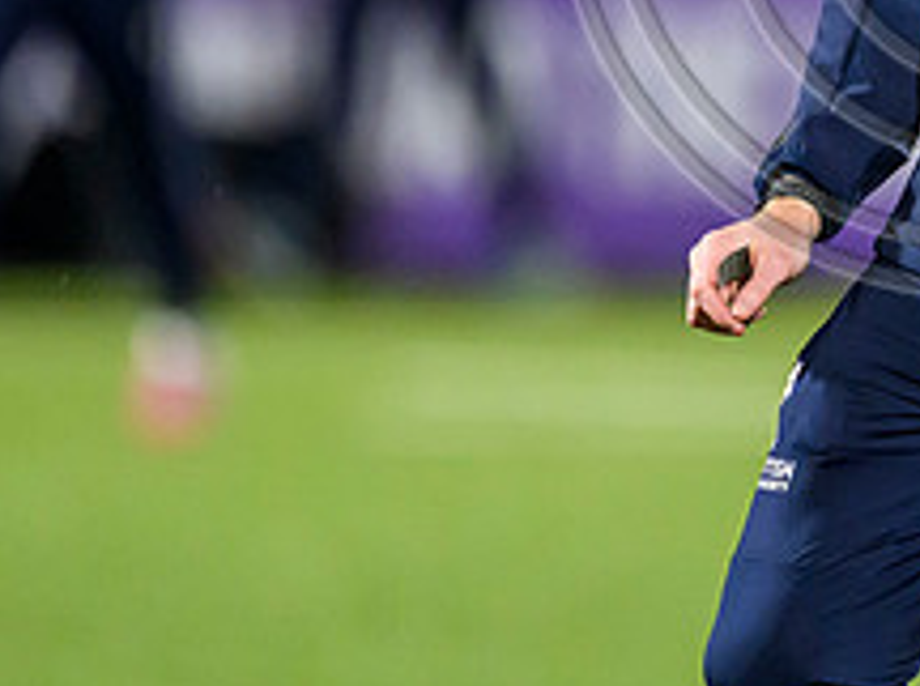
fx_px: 41130
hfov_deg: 1.3
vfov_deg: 1.0
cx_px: 1149
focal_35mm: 1551
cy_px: -142
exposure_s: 1/640
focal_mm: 400
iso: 5000
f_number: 2.8
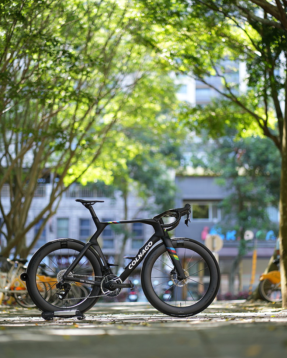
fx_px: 1019
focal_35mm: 96
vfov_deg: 20.0
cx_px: 144
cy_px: 197
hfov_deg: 16.0
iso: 100
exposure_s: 1/200
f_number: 1.8
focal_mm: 85
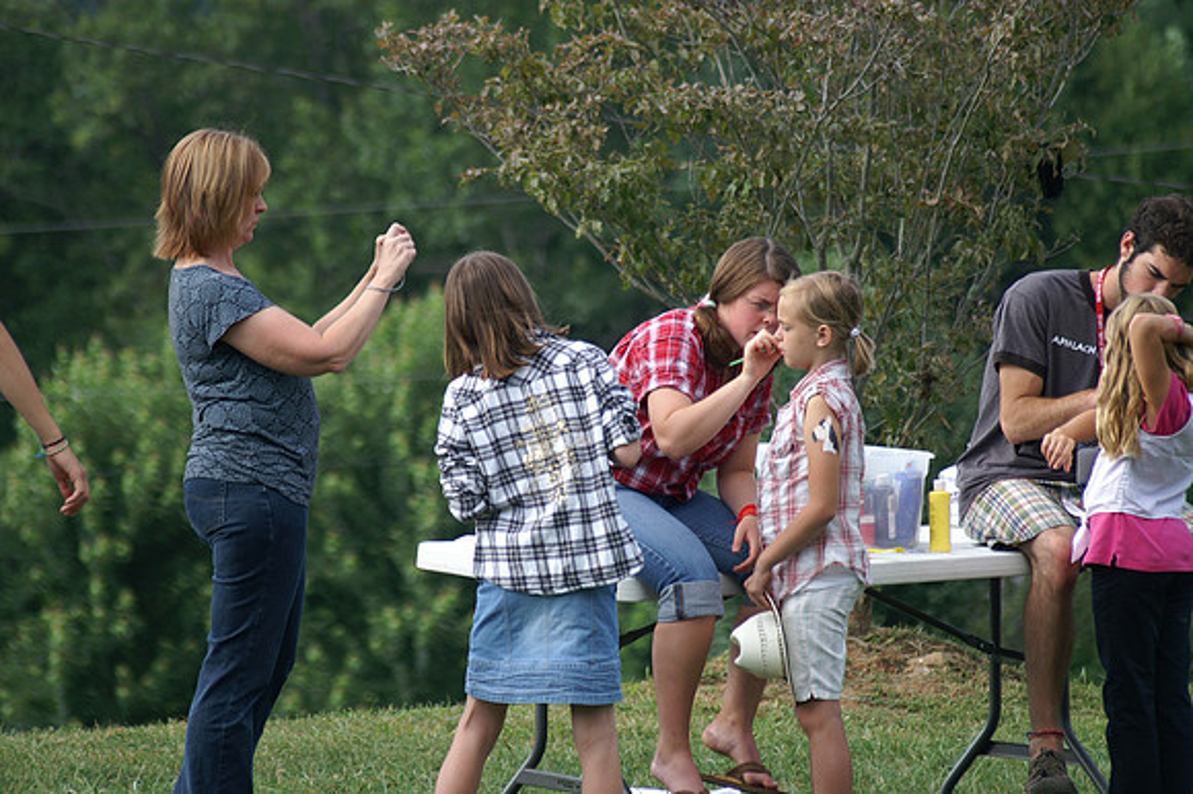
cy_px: 397
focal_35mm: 225
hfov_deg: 9.2
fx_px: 7452
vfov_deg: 6.1
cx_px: 596
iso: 160
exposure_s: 1/400
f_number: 4.5
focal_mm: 150
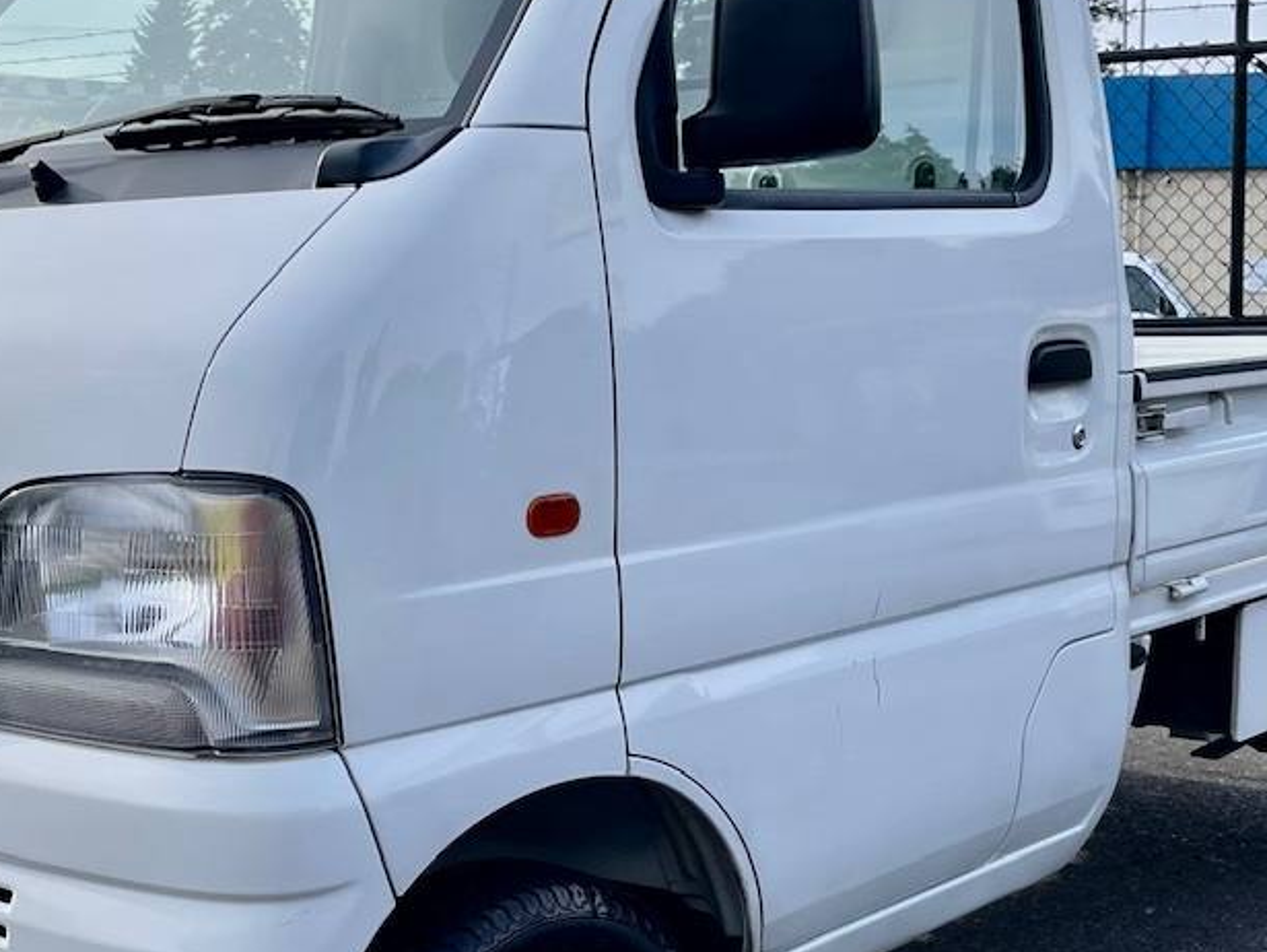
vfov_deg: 28.0
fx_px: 1904
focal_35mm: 52
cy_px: 598
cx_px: 612
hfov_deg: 36.8
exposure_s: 1/1715
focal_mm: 5.1
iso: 32
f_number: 1.6
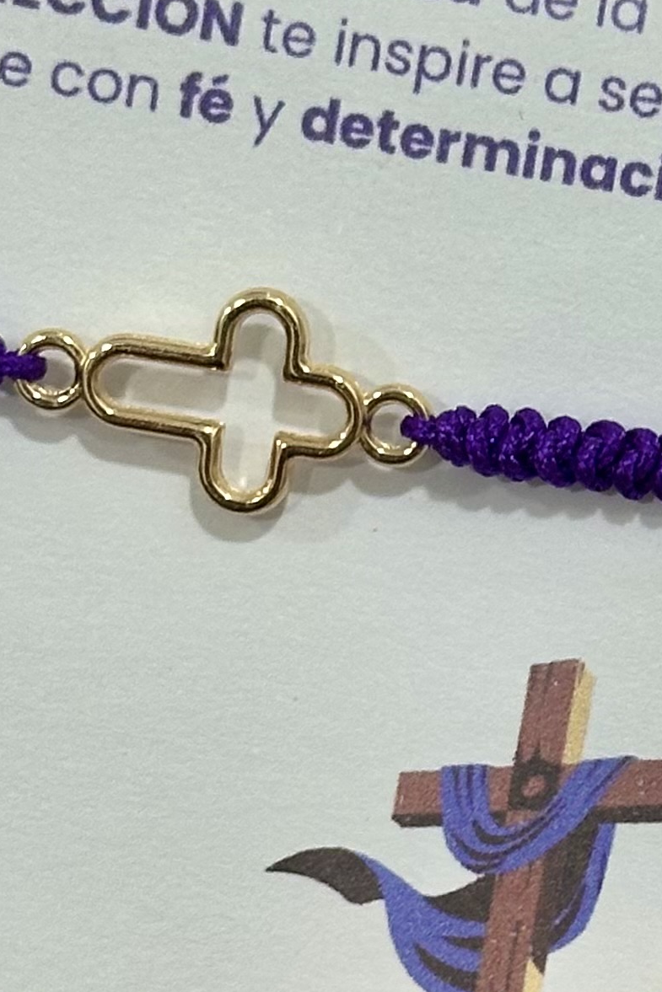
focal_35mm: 171
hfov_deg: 8.0
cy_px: 909
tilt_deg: -42.5
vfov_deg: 11.9
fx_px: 4715
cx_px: 767
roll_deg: -1.5
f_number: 1.78
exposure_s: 1/60
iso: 100
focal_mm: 6.86
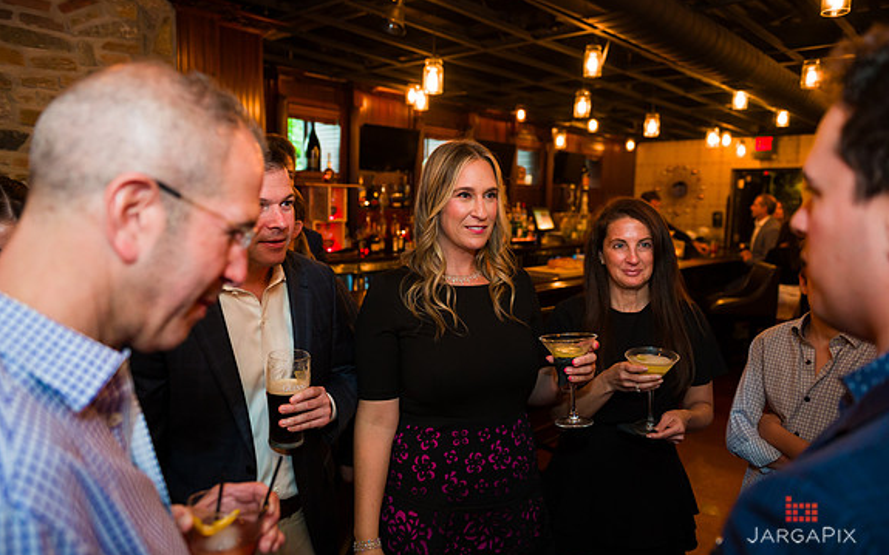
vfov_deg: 49.2
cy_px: 278
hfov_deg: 72.6
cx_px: 447
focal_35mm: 25
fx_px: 606
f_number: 3.2
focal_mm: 24
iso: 1600
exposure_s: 1/200
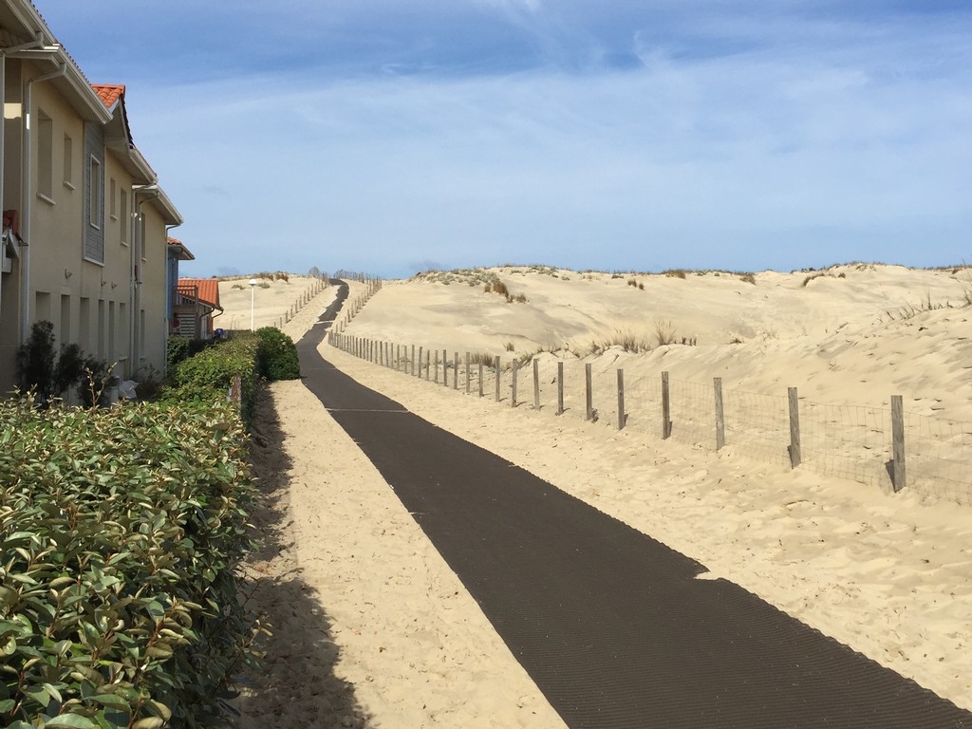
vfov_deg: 48.2
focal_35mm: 29
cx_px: 486
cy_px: 364
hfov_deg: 61.7
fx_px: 814
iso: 32
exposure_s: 1/3597
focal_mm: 4.15
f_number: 2.2
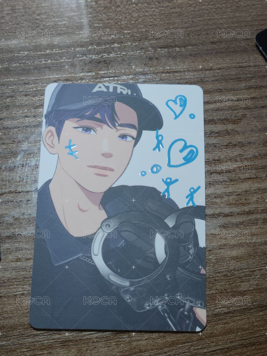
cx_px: 134
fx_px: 710
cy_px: 178
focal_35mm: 69
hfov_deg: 21.3
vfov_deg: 28.2
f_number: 2.4
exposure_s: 1/60
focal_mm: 7
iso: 64
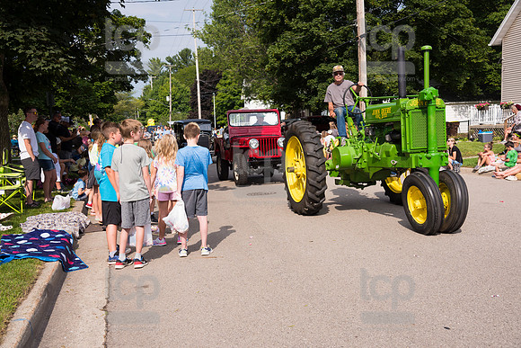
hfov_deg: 50.7
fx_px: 550
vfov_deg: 35.1
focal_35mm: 38
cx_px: 260
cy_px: 174
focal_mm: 38
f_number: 6.3
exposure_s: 1/500
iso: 125
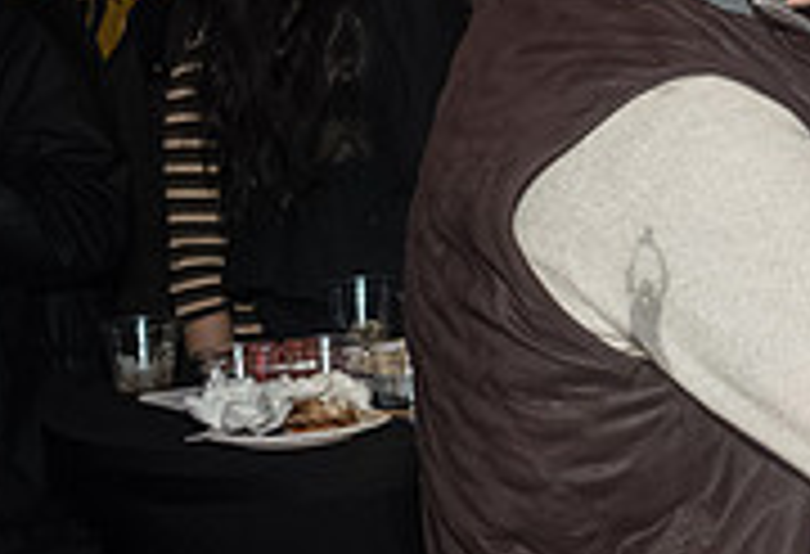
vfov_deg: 11.0
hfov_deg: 15.3
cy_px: -4
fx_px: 2857
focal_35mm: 126
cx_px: 1072
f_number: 5
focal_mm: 35
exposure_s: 1/400
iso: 8000
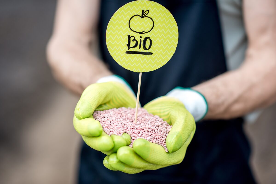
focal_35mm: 85
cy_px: 92
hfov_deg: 23.9
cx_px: 138
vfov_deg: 16.1
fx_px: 652
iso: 200
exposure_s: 1/3200
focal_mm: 85
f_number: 2.2
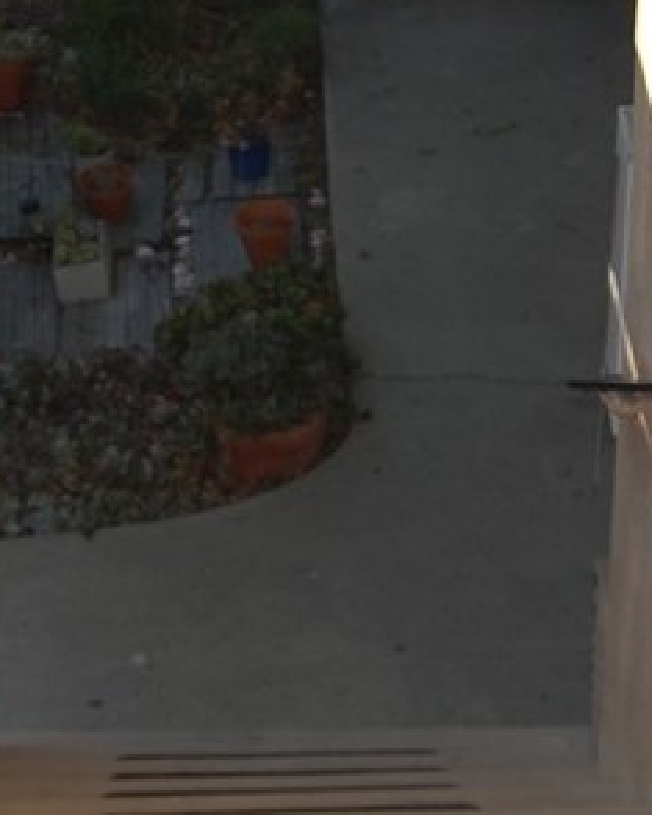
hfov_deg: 11.2
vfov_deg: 14.1
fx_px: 3306
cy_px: 351
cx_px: 183
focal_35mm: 137
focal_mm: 28
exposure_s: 1/500
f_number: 5.6
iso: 200
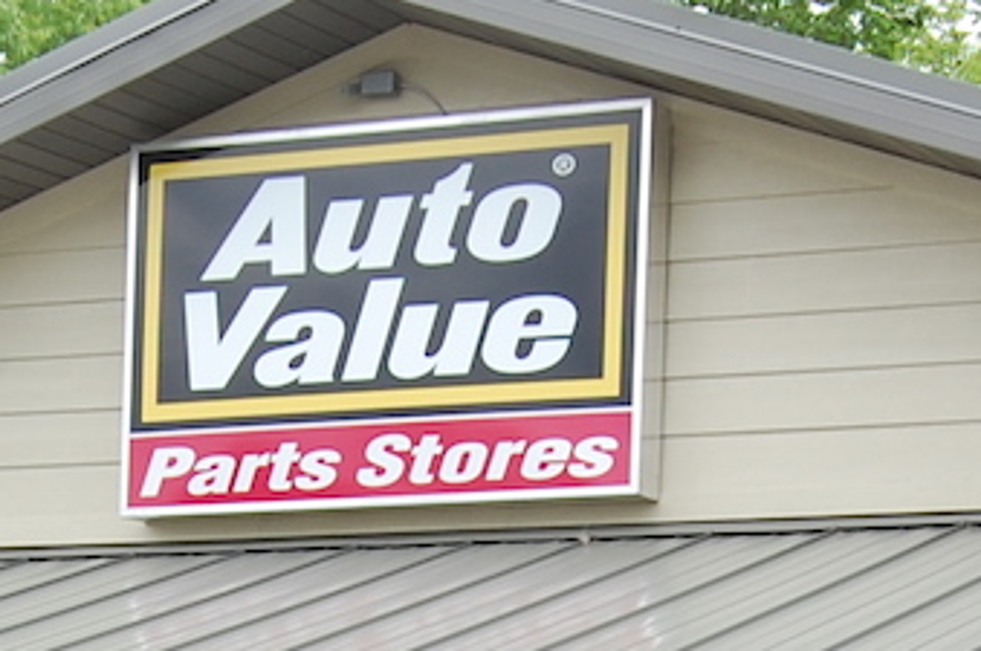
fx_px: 4169
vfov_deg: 8.7
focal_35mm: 153
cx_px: 483
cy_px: 1007
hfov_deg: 13.4
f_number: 7.1
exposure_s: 1/200
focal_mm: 23
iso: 200
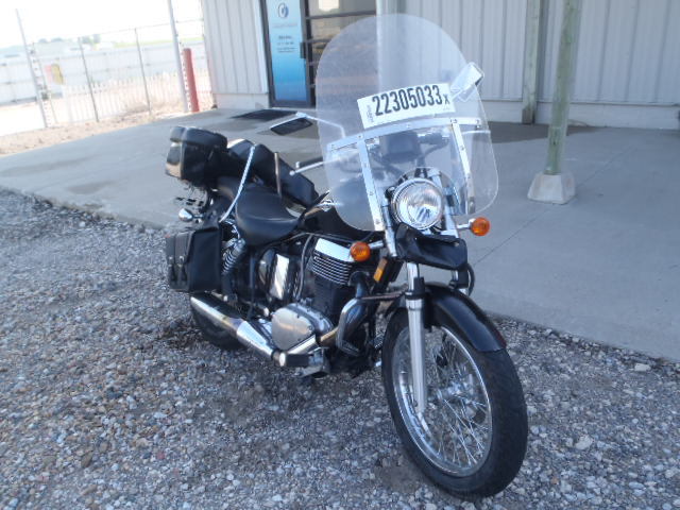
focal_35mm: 28
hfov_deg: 63.4
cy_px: 255
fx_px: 550
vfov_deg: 49.7
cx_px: 340
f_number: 4.5
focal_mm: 5
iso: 80
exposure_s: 1/80
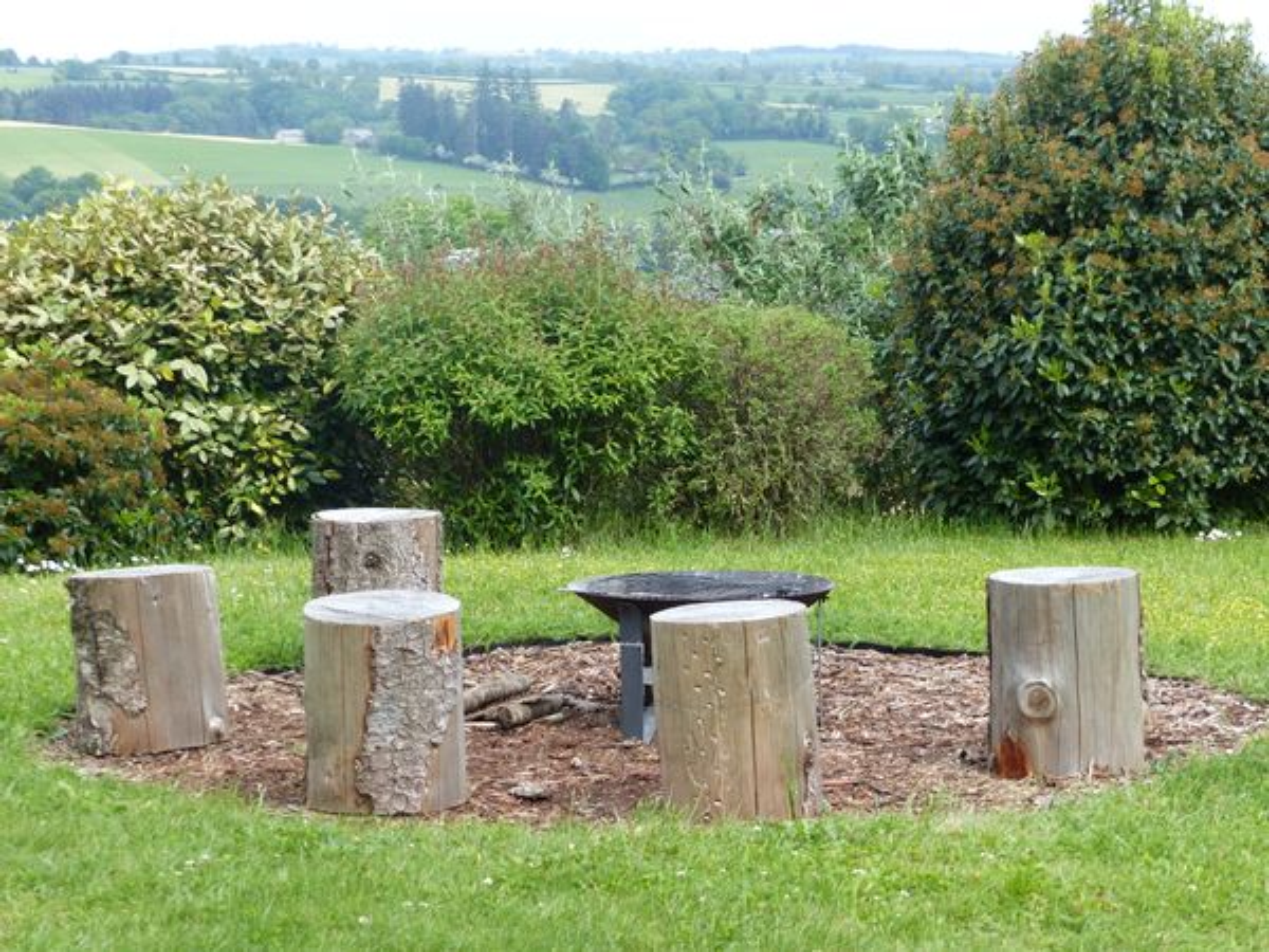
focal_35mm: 107
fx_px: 3923
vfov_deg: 13.8
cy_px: 476
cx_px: 634
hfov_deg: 18.4
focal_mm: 19.2
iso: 100
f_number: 4
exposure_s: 1/320
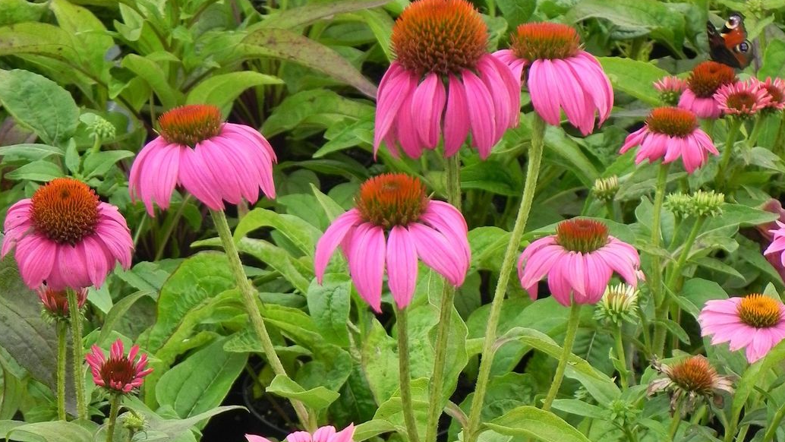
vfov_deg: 10.3
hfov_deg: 18.2
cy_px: 213
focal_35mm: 118
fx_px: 2457
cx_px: 386
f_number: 4.5
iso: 160
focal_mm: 18.8
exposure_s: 1/250
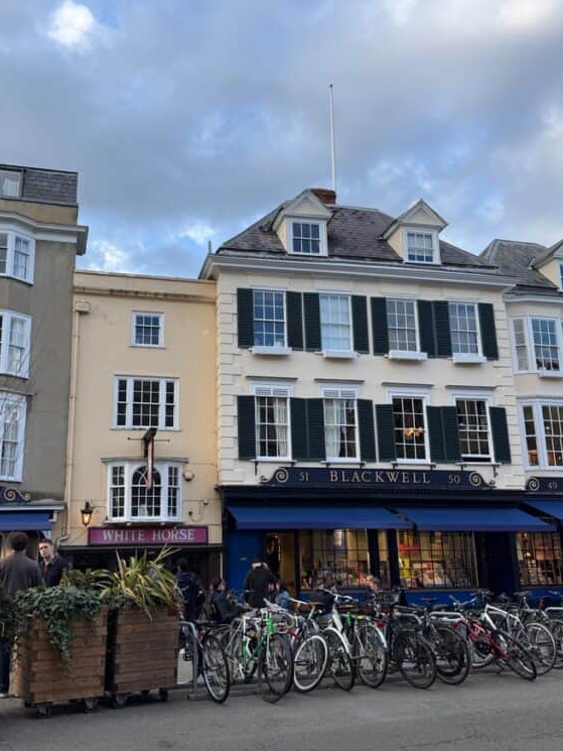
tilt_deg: +13.5
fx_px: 715
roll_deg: +1.7
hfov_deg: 42.8
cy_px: 385
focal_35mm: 33
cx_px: 238
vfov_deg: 55.3
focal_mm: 6.76
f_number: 1.78
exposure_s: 1/980
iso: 80
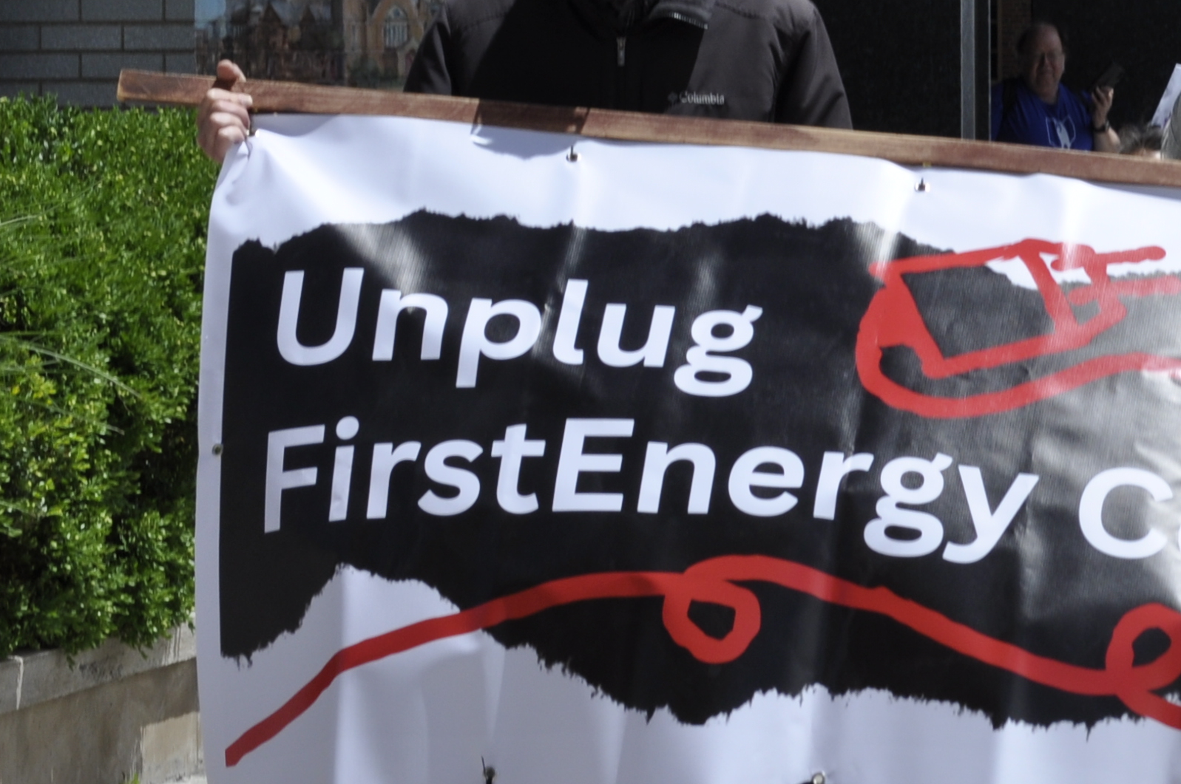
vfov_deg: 4.7
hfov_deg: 7.1
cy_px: 310
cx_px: 1290
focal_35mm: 290
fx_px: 9503
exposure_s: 1/400
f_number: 10
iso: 200
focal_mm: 72
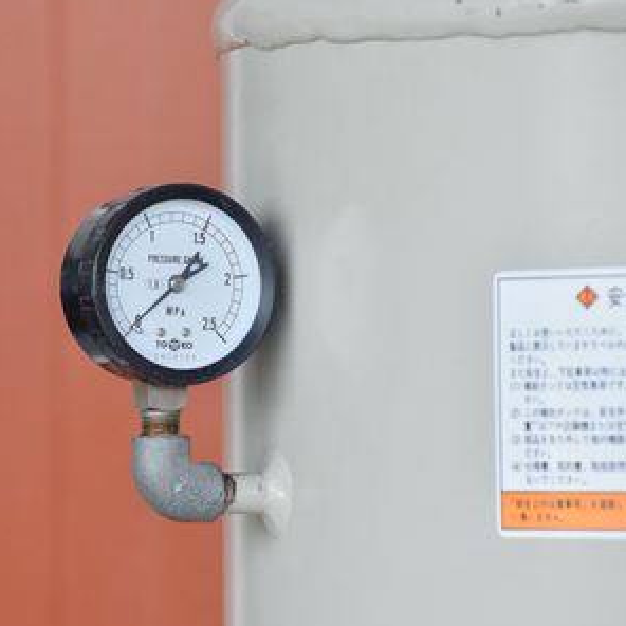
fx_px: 5729
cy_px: 334
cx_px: 184
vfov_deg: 6.3
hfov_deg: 6.3
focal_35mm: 280
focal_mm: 130
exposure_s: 1/1000
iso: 1250
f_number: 6.3
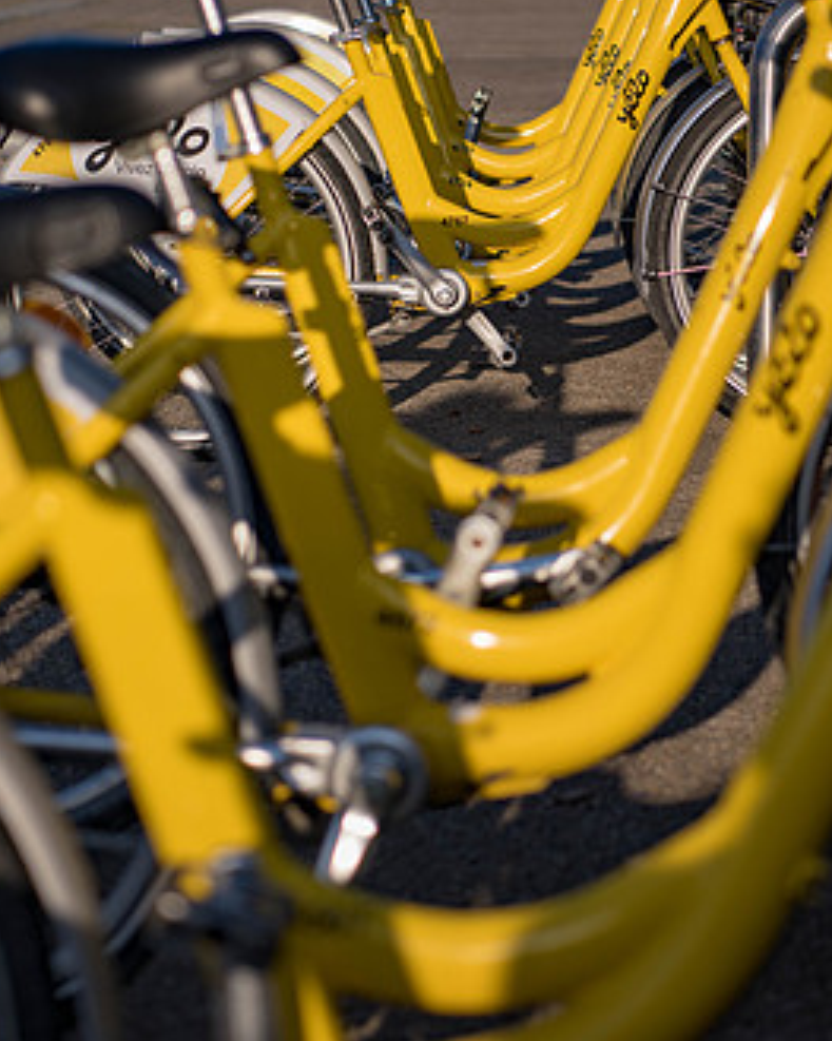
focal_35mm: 116
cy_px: 438
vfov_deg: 16.6
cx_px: 411
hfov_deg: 13.3
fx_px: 3572
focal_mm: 70
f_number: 2.8
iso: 64
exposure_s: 1/2000
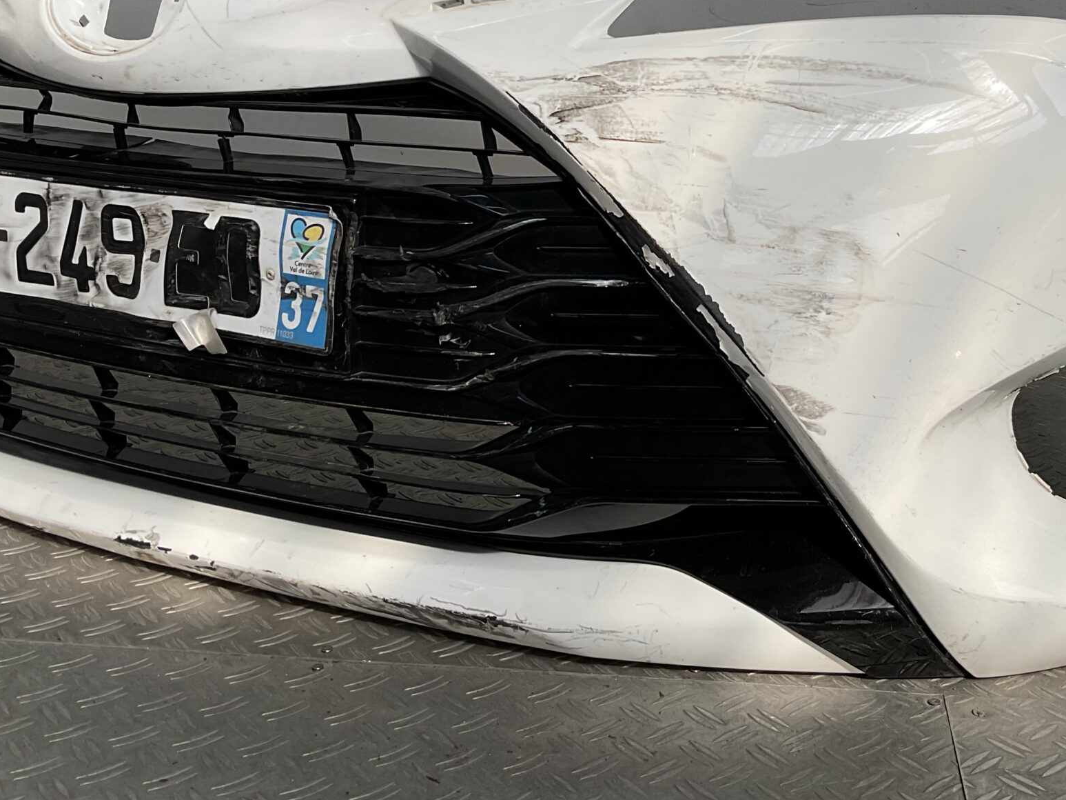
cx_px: 626
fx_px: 1478
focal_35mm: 48
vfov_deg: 29.6
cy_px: 172
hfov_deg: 39.5
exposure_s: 1/1121
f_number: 1.8
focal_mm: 3
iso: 16
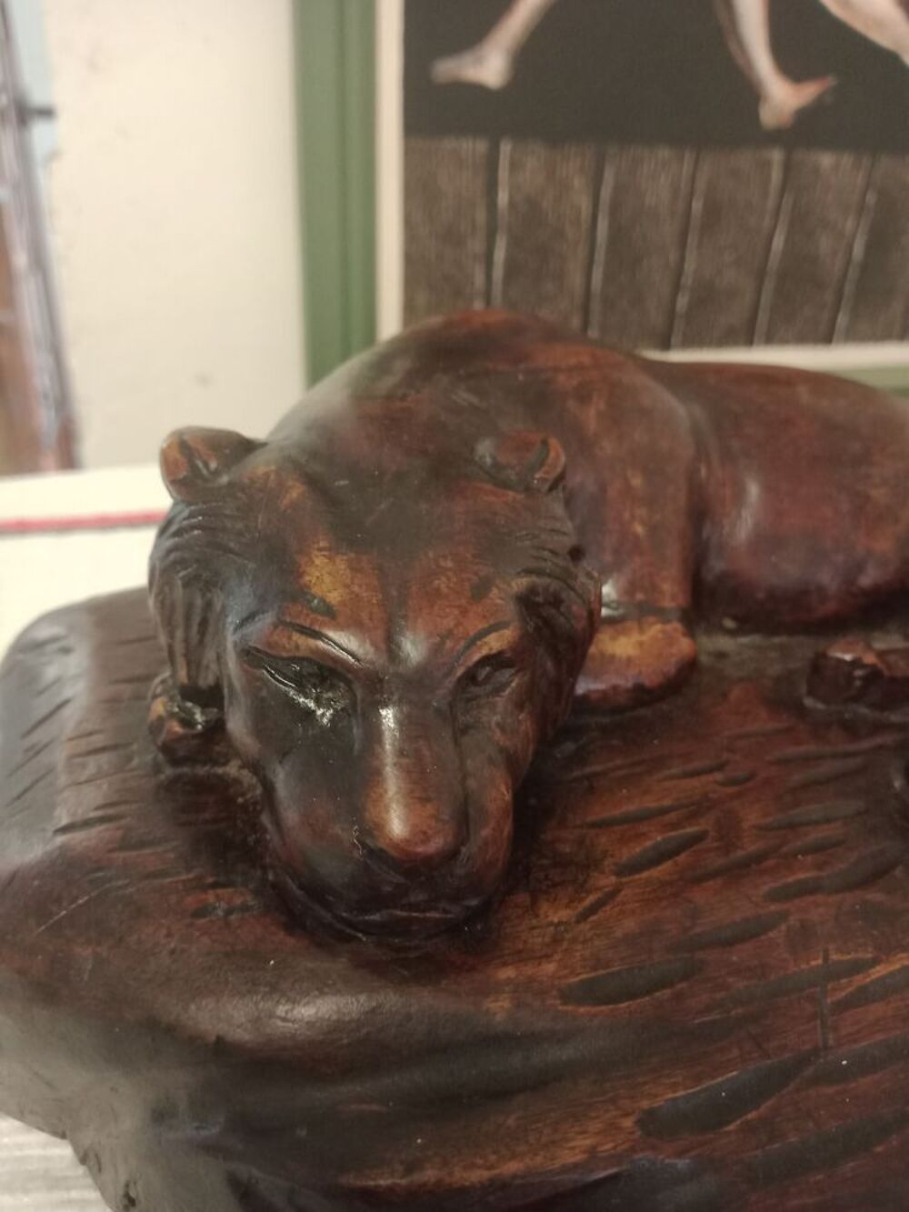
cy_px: 606
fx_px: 945
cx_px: 454
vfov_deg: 65.3
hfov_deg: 51.4
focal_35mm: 27
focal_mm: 3.54
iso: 1094
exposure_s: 1/25
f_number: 2
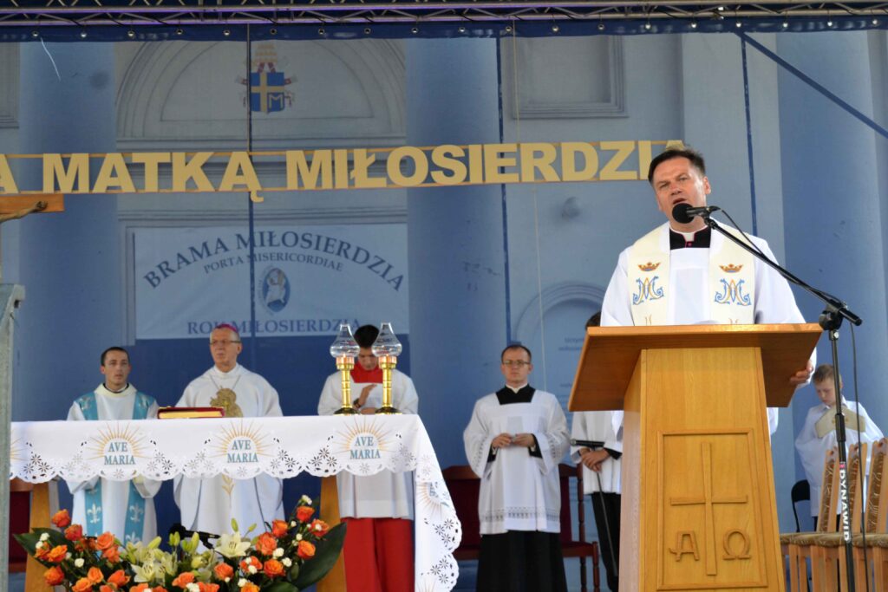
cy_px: 296
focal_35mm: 82
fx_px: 2035
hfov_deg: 24.6
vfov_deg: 16.6
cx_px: 444
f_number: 5.6
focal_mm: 55
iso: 360
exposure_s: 1/125
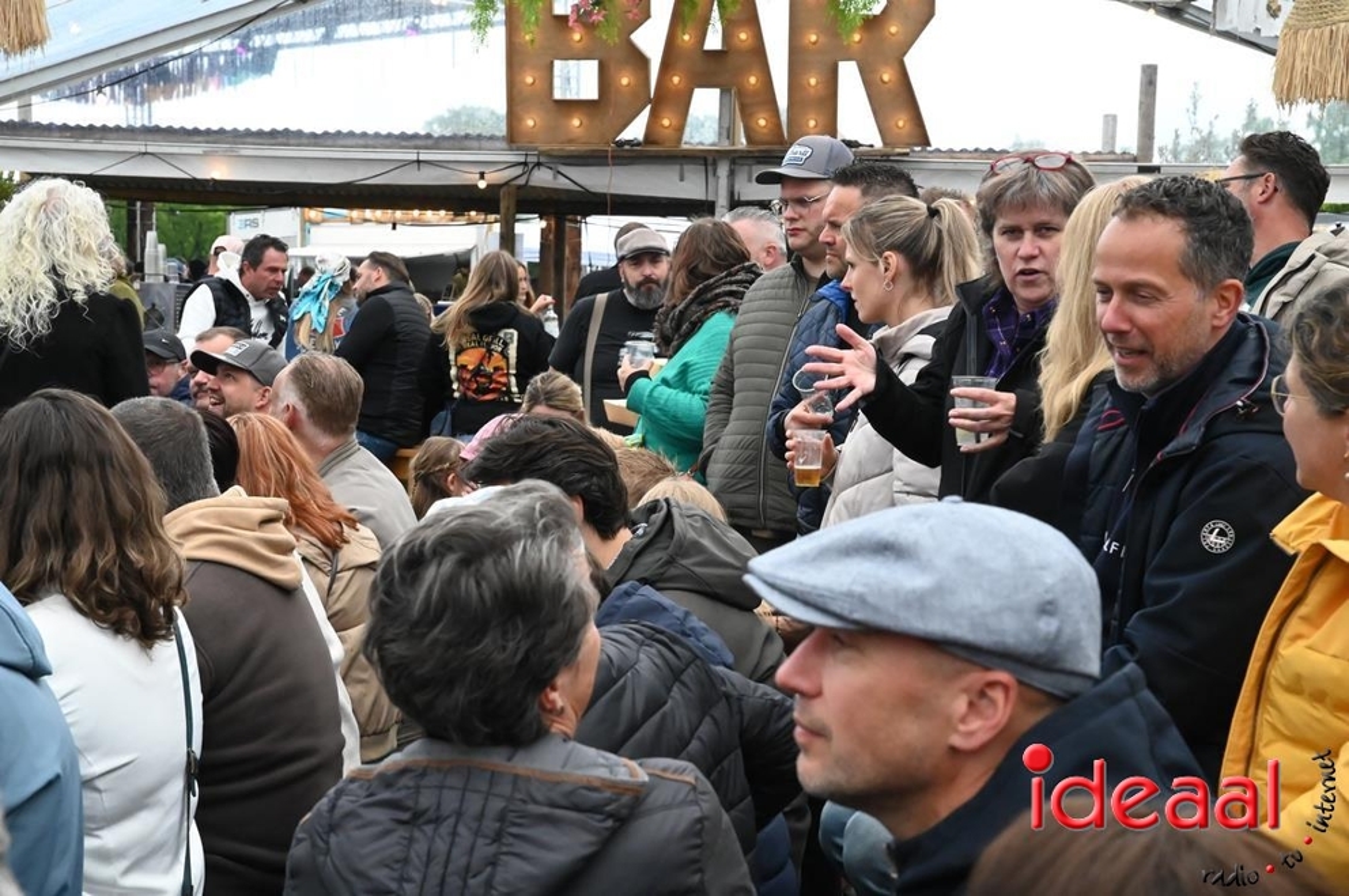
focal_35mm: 70
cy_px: 448
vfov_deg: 19.4
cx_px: 674
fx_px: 2620
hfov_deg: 28.9
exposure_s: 1/2000
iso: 12800
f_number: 11
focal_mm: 70
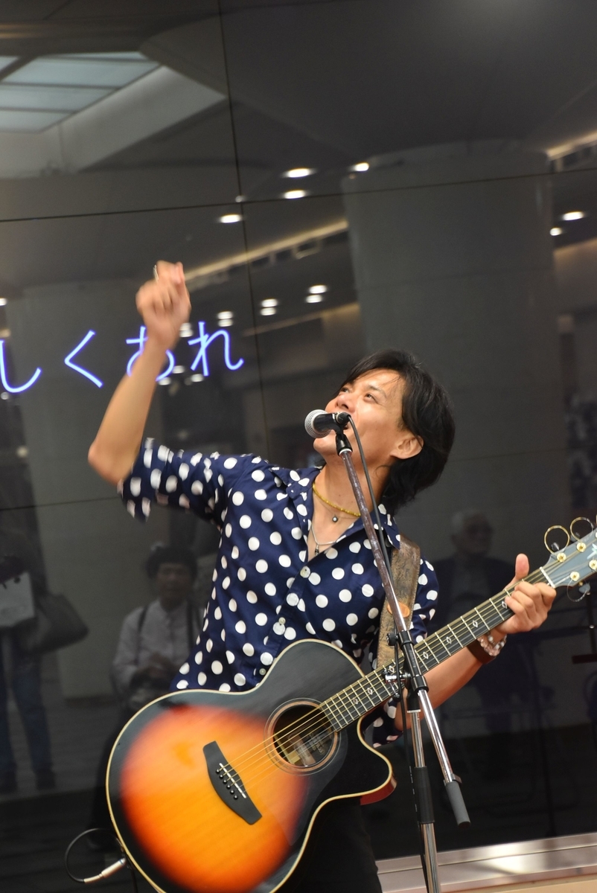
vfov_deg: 13.7
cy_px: 446
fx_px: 3725
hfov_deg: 9.2
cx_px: 298
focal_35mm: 150
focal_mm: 100
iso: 1400
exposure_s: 1/60
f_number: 5.6
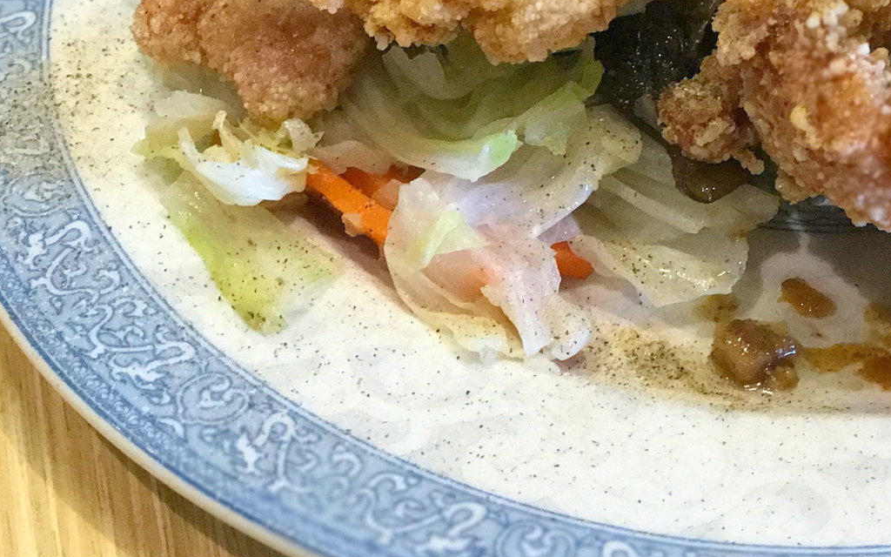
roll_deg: -1.3
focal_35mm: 118
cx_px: 840
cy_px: -47
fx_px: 2865
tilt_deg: -37.5
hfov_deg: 17.4
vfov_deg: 11.0
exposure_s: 1/60
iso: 200
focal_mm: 6.6
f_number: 2.8
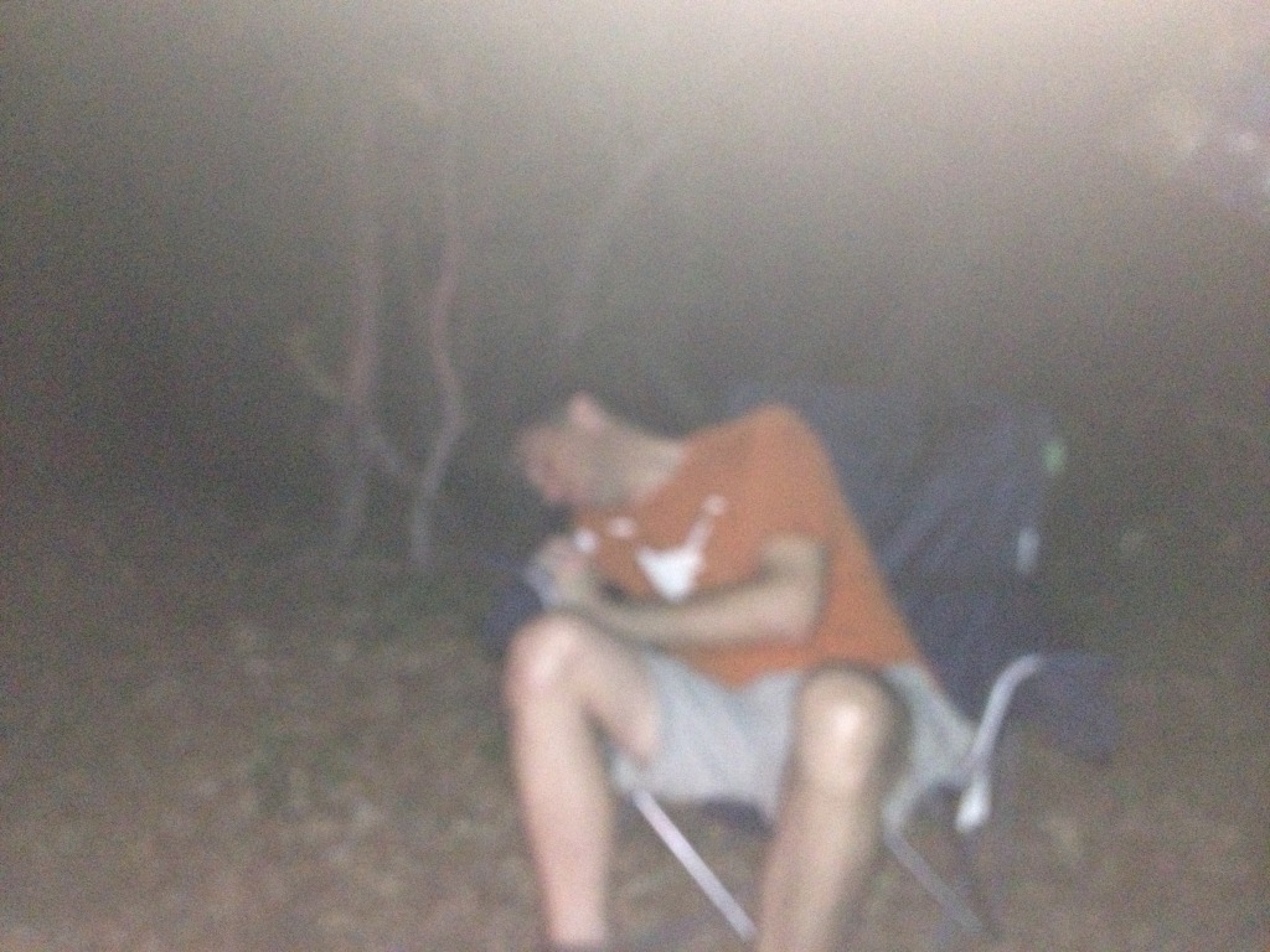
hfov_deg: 52.6
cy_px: 476
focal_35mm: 35
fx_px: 1284
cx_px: 635
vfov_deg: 40.7
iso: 800
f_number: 2.4
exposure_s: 1/16
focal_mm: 4.28
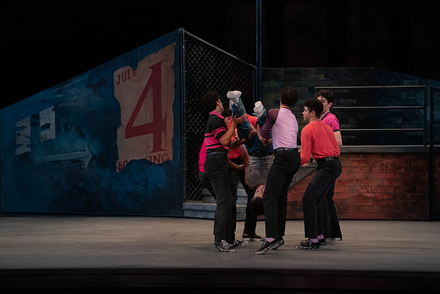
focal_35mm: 179
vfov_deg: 7.7
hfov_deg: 11.5
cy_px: 147
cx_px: 220
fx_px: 2188
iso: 3200
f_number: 4.5
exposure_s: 1/400
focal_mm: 179
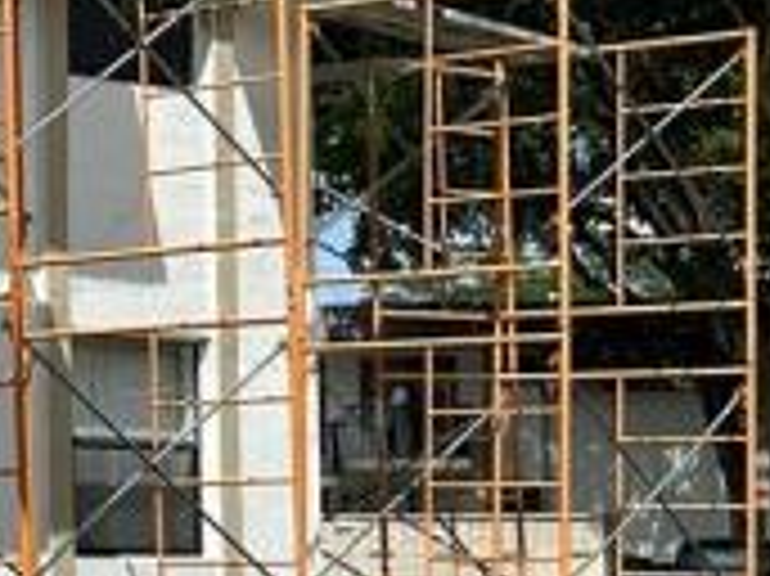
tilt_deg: +4.4
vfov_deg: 11.0
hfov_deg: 12.8
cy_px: 306
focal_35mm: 135
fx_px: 3001
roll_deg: -0.8
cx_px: -761
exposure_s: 1/7042
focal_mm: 6.86
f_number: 1.78
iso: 80
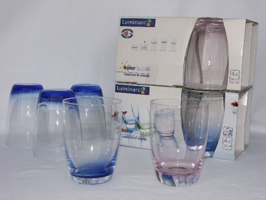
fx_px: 415
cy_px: 100
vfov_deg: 27.0
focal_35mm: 54
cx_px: 133
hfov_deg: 35.5
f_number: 6.3
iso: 64
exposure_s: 1/250
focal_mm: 13.96
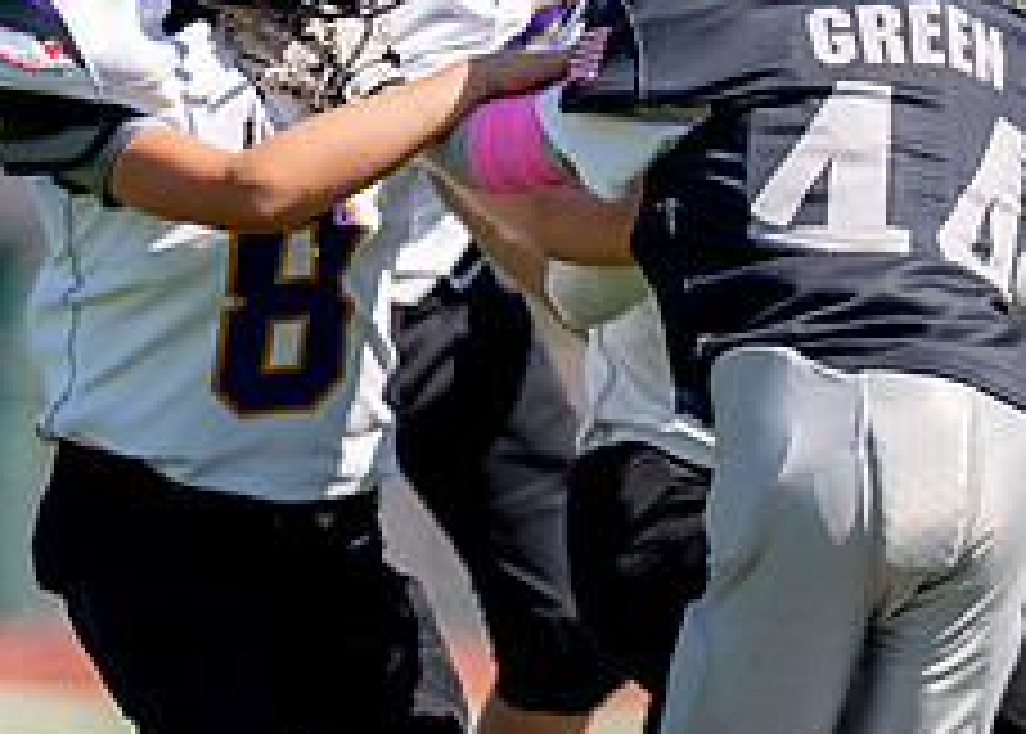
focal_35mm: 1113
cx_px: 1090
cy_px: 340
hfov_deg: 1.8
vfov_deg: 1.3
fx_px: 32442
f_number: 2.8
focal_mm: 200
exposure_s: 1/4000
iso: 200
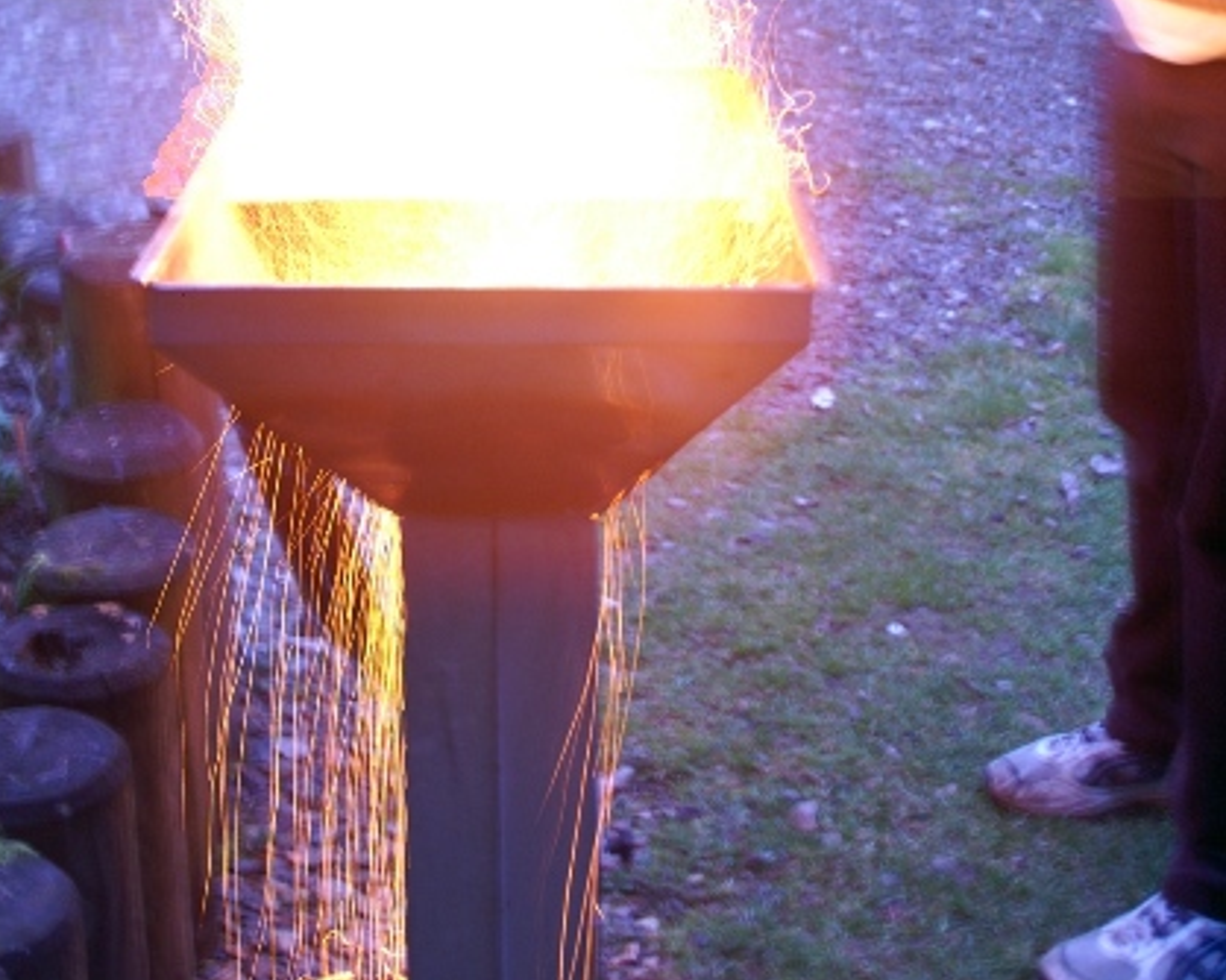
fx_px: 2031
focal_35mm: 56
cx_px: 613
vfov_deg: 26.6
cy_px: 197
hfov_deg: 33.6
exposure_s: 1.5
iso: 400
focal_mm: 26
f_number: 4
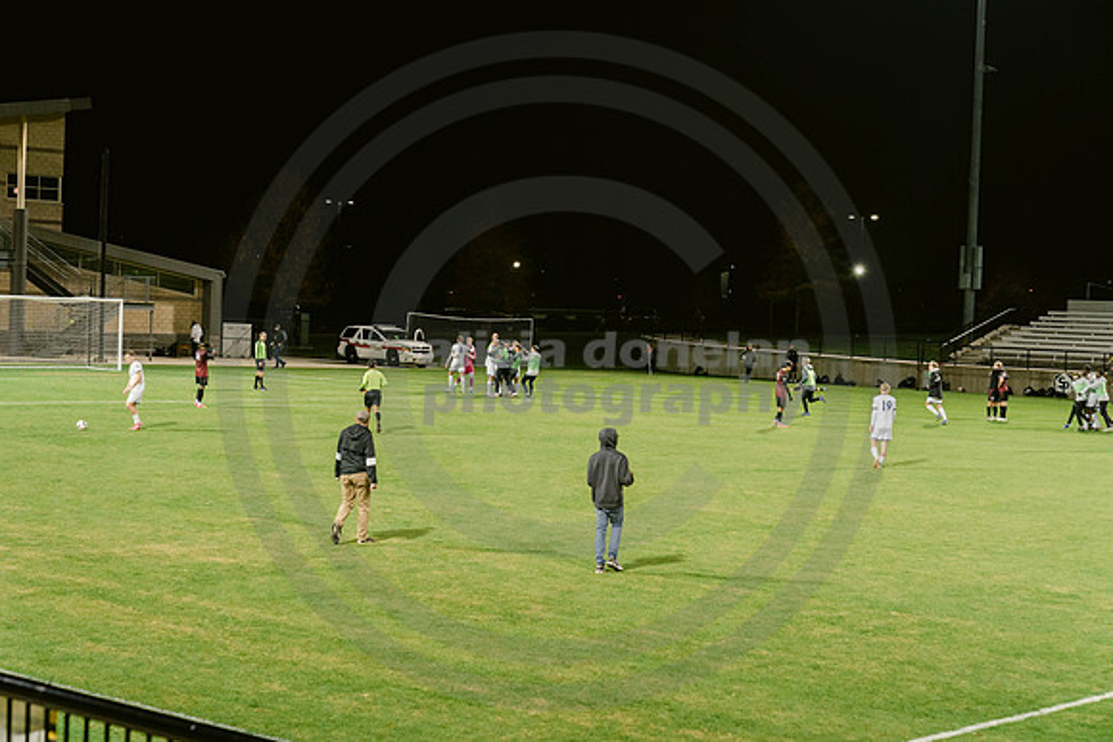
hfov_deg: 28.8
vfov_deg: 19.5
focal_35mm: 70
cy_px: 371
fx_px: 2165
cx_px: 556
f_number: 4
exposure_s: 1/160
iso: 2000
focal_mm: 70
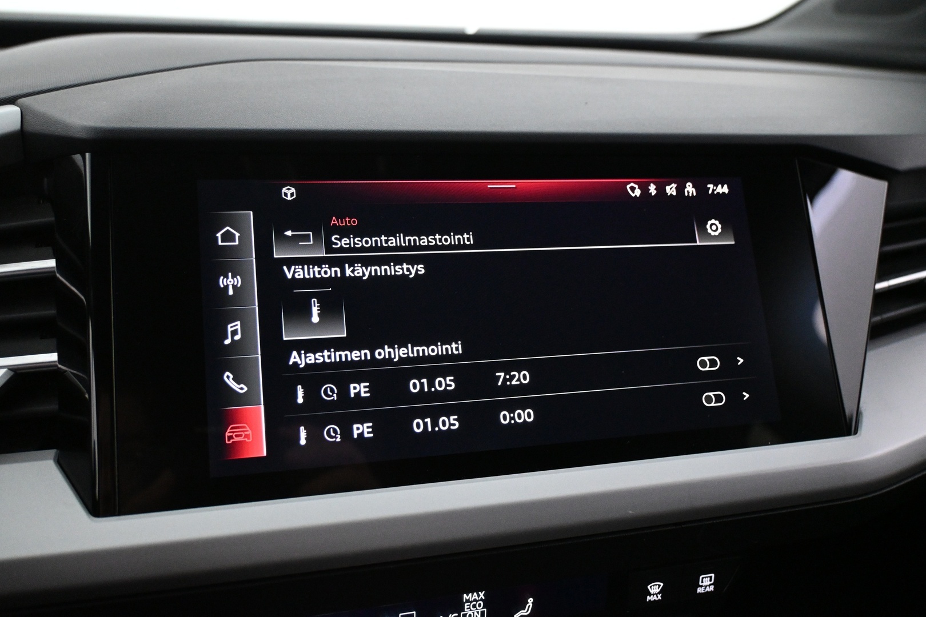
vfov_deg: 41.7
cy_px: 308
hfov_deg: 59.5
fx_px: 810
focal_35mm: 32
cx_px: 463
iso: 4000
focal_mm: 21
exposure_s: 1/80
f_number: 4
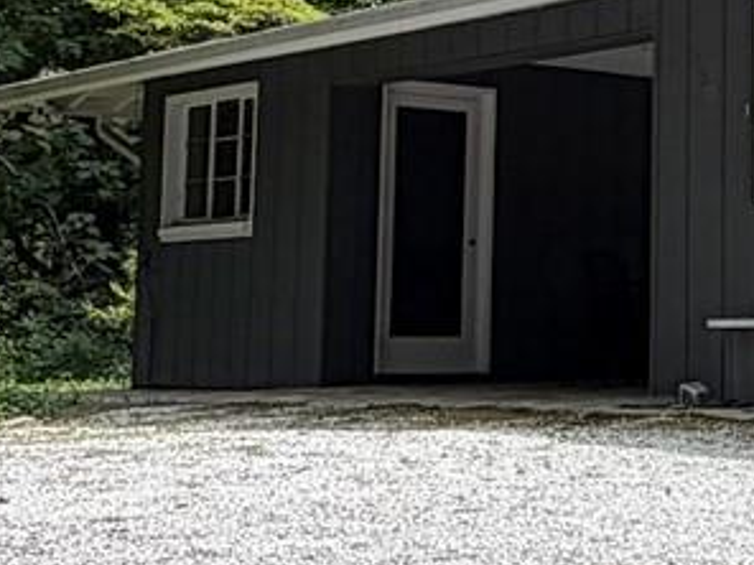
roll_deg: +0.8
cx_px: 864
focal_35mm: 97
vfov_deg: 15.0
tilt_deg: +7.4
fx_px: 2113
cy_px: 33
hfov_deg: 19.3
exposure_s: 1/607
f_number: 2.2
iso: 40
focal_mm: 2.22
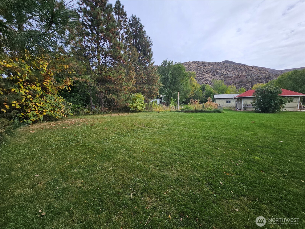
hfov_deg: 106.2
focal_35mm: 13
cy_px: 114
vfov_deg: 89.9
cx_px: 152
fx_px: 115
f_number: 2.2
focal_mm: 2.2
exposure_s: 1/1930
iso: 50
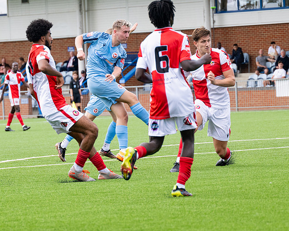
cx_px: 69
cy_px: 162
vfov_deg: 6.3
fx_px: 2085
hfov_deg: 7.9
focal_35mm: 244
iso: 400
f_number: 4
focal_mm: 103
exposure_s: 1/1600
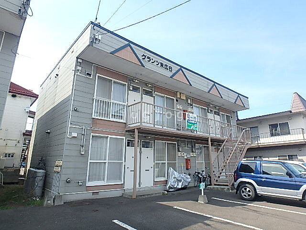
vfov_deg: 63.4
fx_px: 186
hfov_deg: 79.0
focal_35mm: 21
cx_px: 153
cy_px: 115
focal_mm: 3.7
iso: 125
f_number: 3.5
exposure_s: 1/500
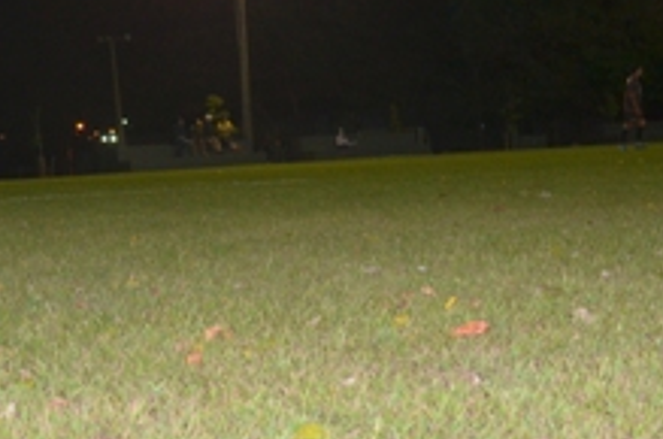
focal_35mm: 79
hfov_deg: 25.4
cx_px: 148
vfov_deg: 17.2
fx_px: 1452
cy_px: 285
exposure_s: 1/40
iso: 400
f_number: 3.5
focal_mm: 18
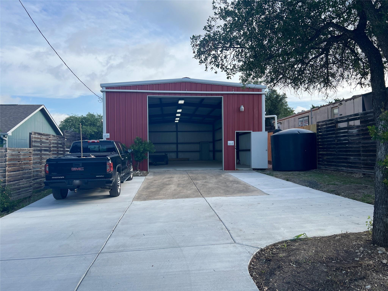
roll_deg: +0.3
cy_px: 146
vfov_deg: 53.1
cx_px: 194
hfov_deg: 67.3
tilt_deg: +1.9
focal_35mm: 26
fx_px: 291
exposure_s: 1/2457
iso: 50
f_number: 1.5
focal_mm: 5.7
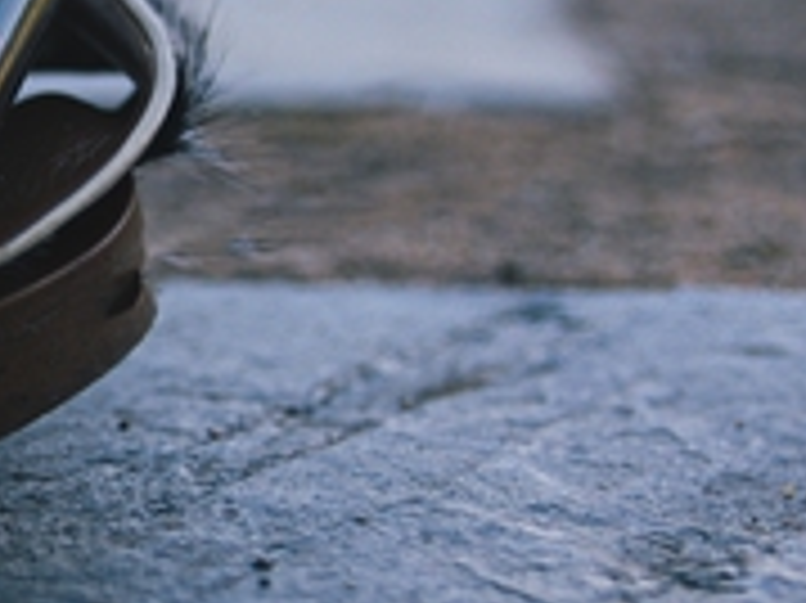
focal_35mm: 161
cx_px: -455
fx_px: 3746
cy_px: -88
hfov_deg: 11.7
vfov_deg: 9.1
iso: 100
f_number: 2.8
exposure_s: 1/500
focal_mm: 20
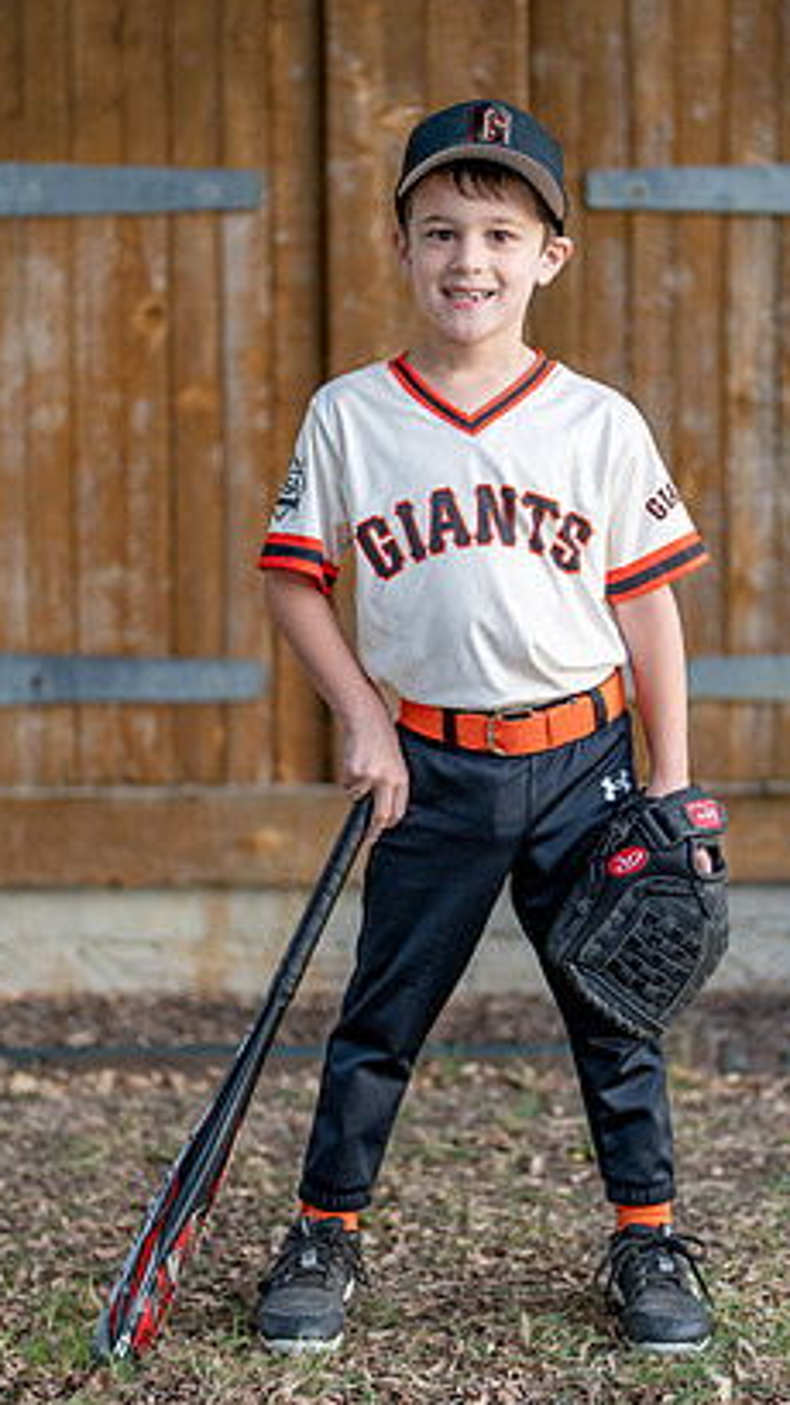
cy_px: 703
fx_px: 3464
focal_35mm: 93
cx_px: 522
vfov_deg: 22.9
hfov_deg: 13.0
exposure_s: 1/1000
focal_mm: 50
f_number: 1.2
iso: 100
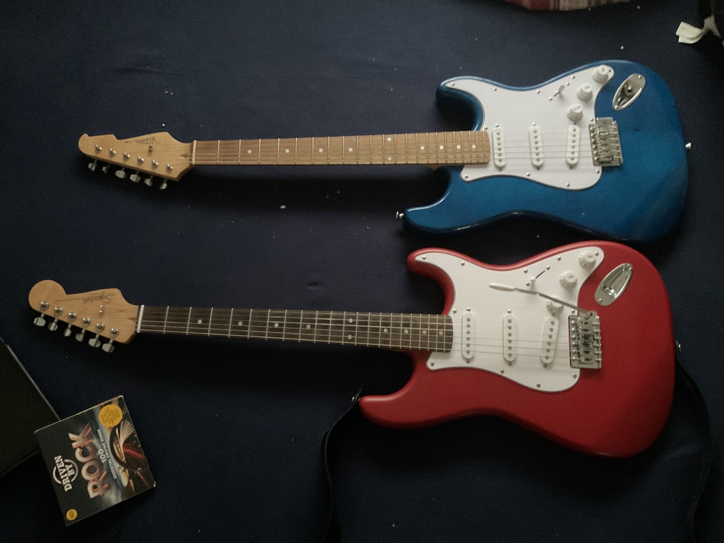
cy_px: 272
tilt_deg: -73.9
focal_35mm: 29
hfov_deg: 61.7
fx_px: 607
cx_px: 362
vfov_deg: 48.2
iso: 500
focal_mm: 3
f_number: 1.8
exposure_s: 1/20
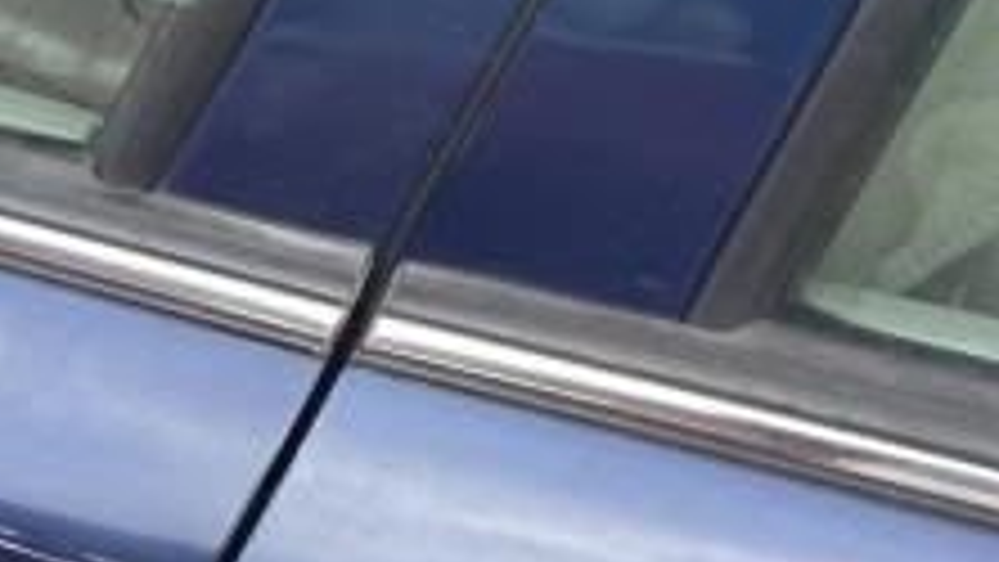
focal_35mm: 102
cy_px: 661
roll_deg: +9.2
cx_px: -796
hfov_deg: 17.2
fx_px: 2703
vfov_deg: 11.7
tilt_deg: -44.4
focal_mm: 4.2
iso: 32
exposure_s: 1/155
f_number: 1.6
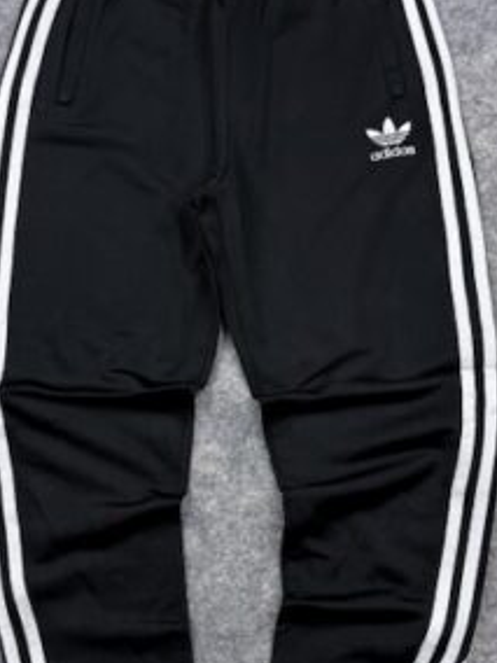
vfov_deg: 41.9
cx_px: 217
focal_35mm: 45
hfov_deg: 32.1
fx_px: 861
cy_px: 386
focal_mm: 6.76
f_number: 1.78
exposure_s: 1/151
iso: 64
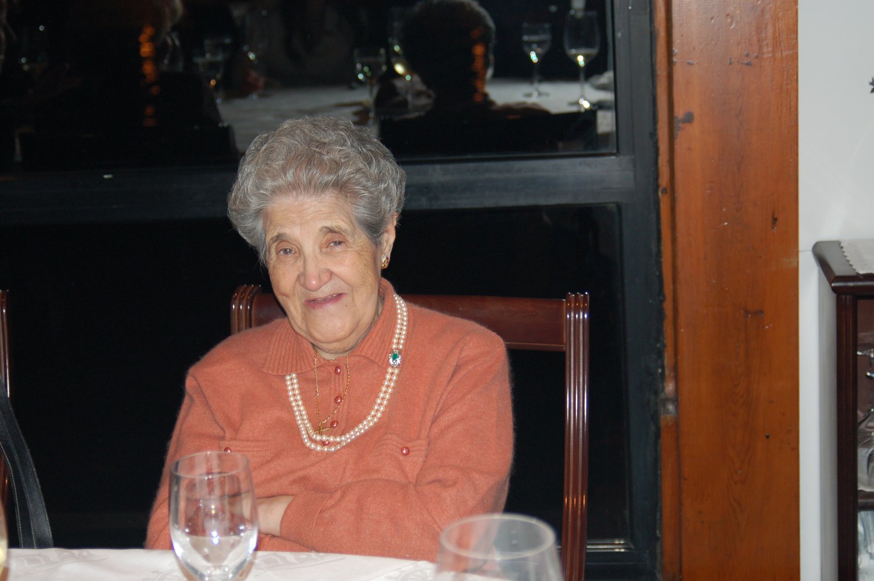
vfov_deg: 18.1
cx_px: 437
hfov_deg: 27.0
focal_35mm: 75
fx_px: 1819
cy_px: 290
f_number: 4.5
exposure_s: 1/60
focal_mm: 50
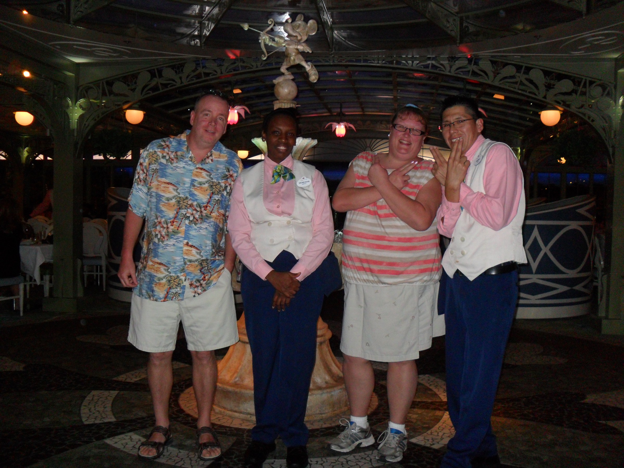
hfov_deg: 52.6
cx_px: 312
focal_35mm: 35
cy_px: 234
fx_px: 631
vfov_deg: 40.7
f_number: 3
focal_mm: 6.3
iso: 200
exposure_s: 1/45
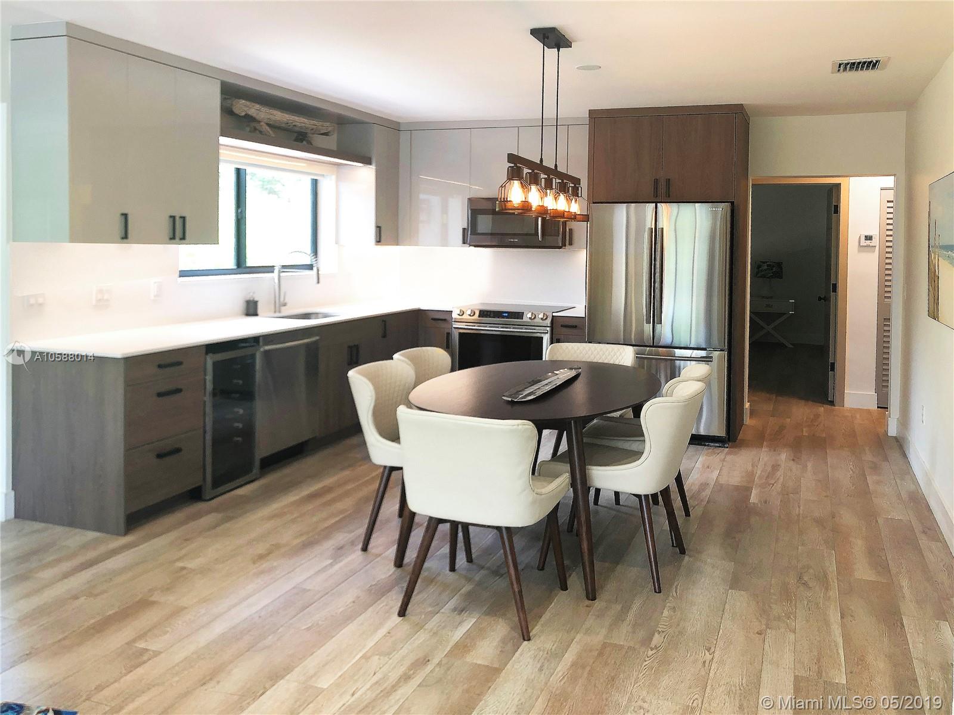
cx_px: 477
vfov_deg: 49.7
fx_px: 772
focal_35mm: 28
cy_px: 358
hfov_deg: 63.4
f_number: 1.8
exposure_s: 1/24
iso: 32
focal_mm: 4
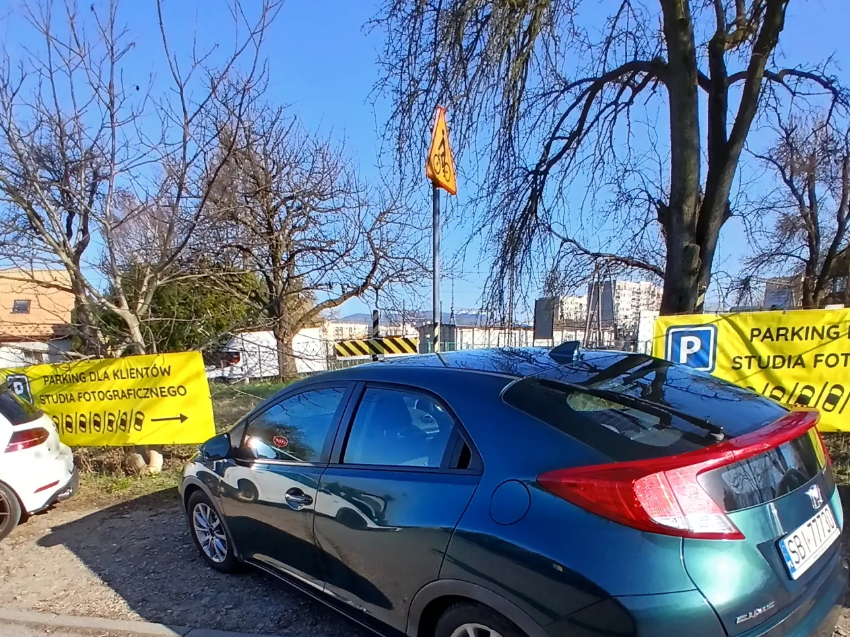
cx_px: 424
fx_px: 565
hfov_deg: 73.9
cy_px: 495
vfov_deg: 55.4
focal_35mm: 23
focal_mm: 1.4
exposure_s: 1/666
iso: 50
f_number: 2.2
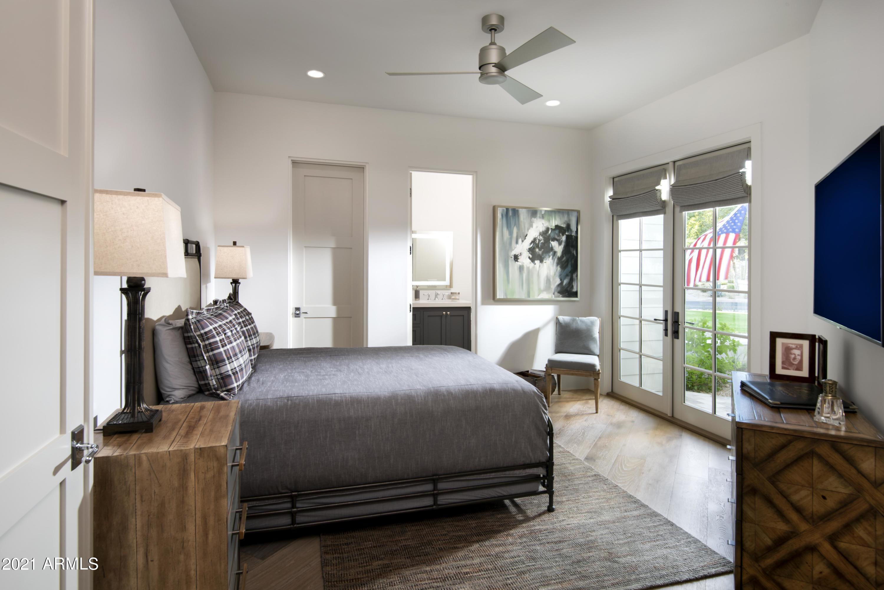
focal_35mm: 19
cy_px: 295
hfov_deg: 86.9
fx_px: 467
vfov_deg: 64.6
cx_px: 442
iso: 100
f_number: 13
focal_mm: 19
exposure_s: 6
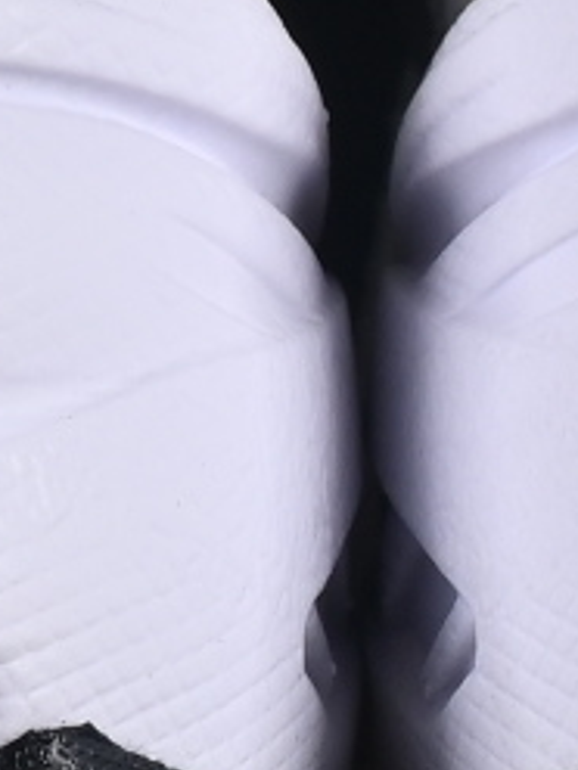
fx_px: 18011
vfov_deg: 2.4
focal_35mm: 809
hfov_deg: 1.8
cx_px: 351
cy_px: -804
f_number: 8
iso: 160
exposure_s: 1/80
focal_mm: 50
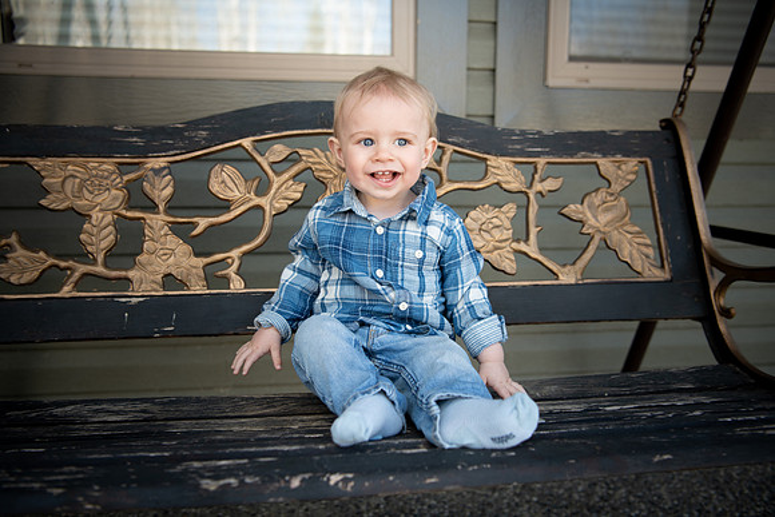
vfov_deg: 41.1
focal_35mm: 32
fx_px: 689
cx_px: 388
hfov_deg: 58.7
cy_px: 258
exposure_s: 1/250
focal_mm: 32
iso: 200
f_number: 2.8
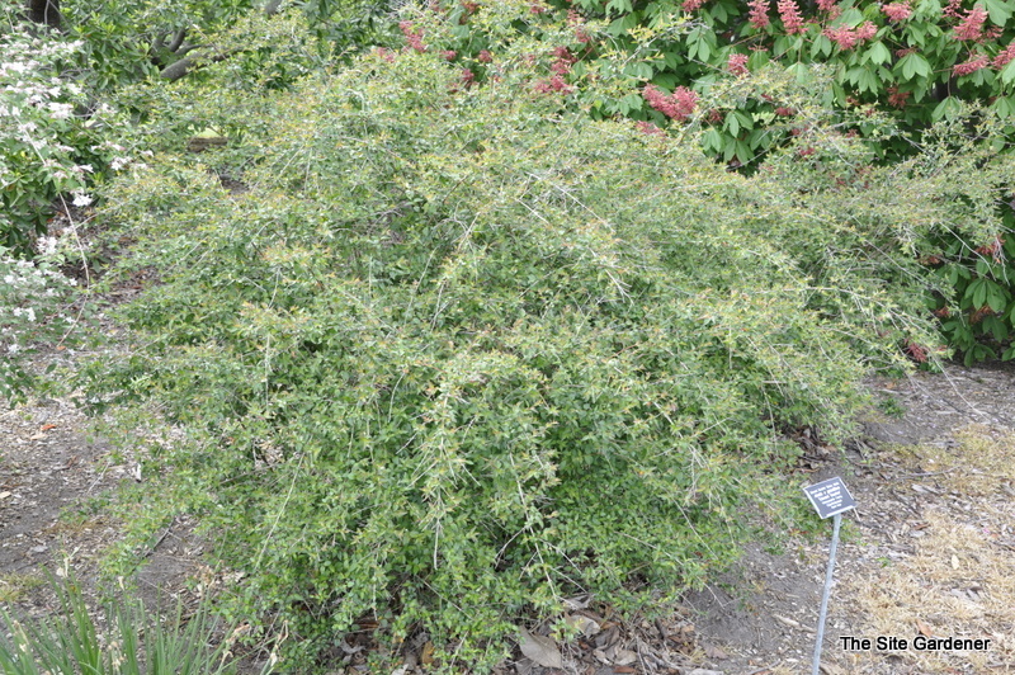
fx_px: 1099
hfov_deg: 49.6
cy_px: 338
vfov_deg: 34.2
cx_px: 508
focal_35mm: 39
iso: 200
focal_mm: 26
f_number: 8
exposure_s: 1/60
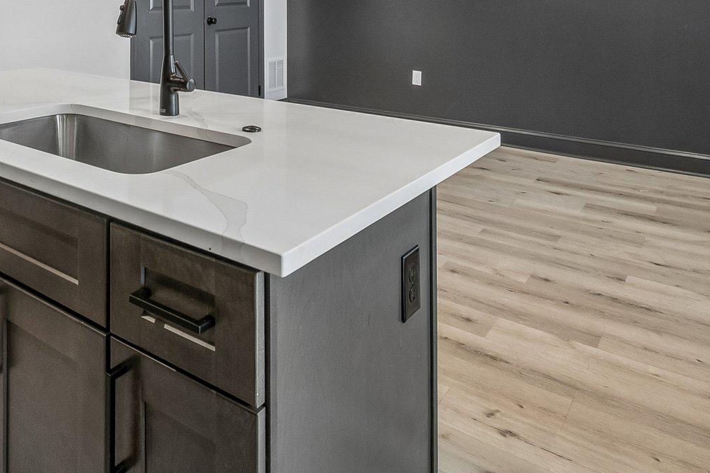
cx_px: 180
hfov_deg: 58.8
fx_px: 592
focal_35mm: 30
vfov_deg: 39.0
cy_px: 9
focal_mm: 10
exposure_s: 1/40
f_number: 5.6
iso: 400
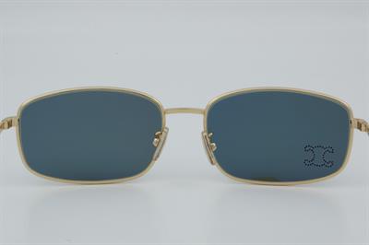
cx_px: 184
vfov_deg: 16.5
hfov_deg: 24.6
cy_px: 122
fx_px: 845
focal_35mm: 82
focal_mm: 55
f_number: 32
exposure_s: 1/4
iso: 100
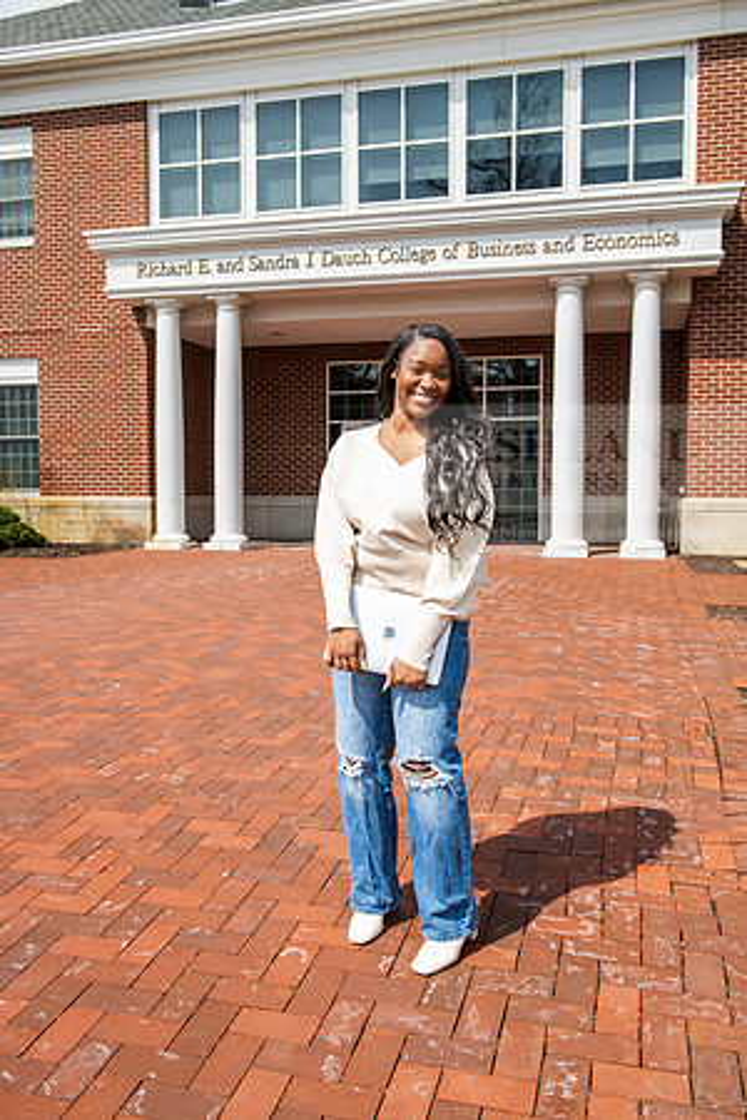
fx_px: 996
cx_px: 374
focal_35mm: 32
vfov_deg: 58.7
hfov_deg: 41.1
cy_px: 560
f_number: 5.6
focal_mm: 32
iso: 200
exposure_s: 1/500
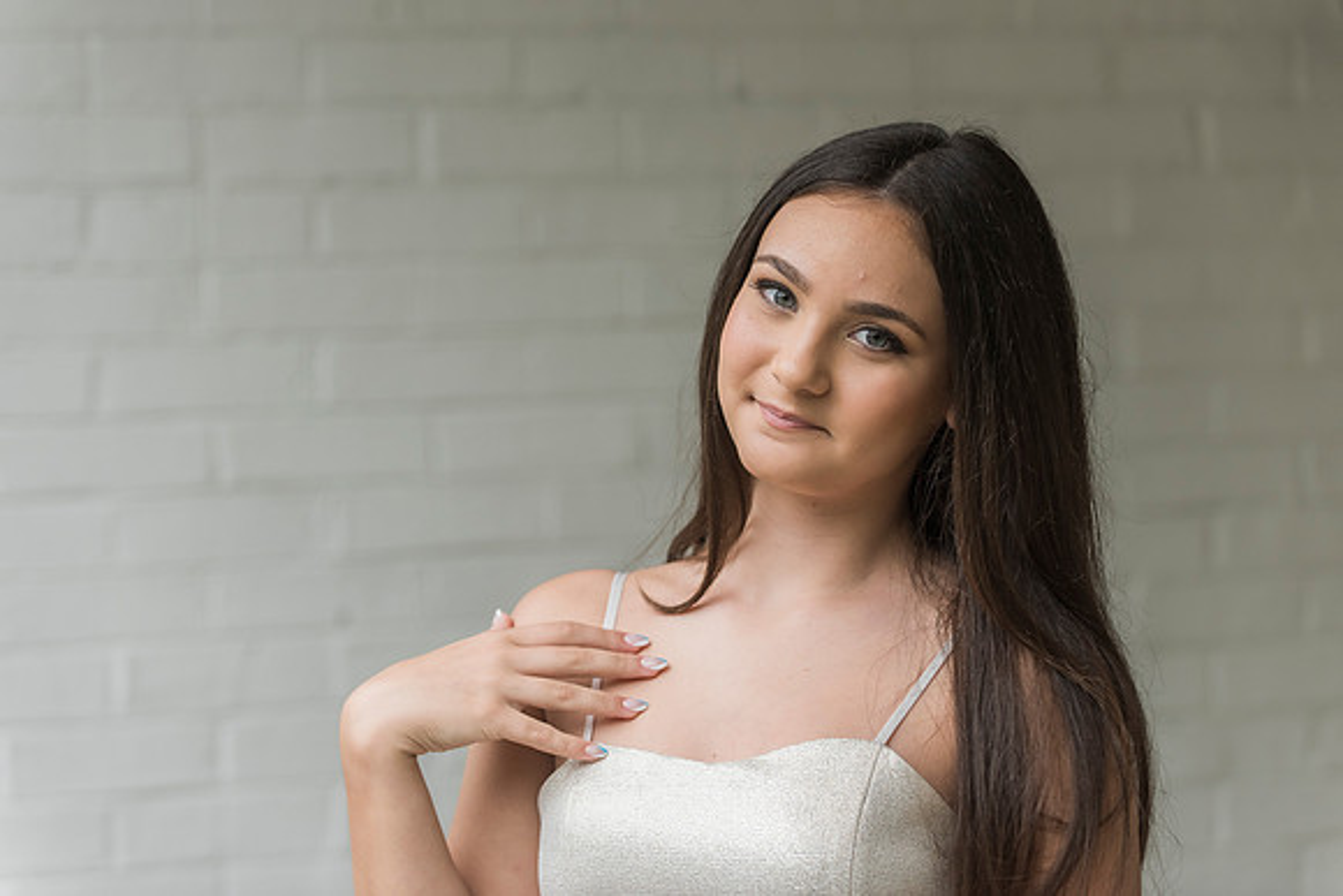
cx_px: 672
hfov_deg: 18.2
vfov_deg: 12.2
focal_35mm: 112
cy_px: 418
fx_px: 4184
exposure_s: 1/640
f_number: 4
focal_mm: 105
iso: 640
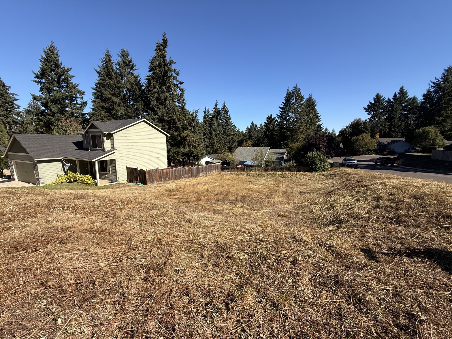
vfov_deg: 85.7
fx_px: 183
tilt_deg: -9.7
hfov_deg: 102.1
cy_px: 170
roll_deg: -0.4
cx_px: 226
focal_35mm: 14
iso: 50
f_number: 2.2
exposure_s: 1/1534
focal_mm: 2.22
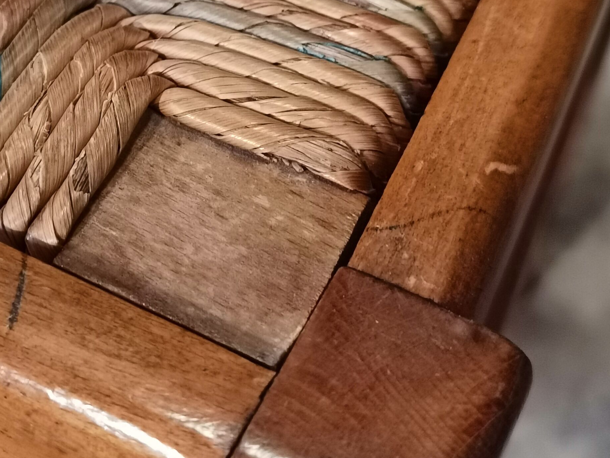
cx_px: 194
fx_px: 1216
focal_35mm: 69
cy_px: 128
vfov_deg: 21.2
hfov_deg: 28.0
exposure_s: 1/33.3
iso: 500
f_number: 1.9
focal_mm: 6.71
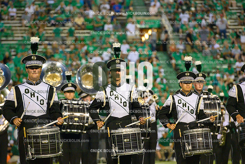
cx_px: 122
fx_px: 1361
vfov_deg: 6.9
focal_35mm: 200
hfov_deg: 10.3
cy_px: 82
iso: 10000
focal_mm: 200
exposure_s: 1/1000
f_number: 4
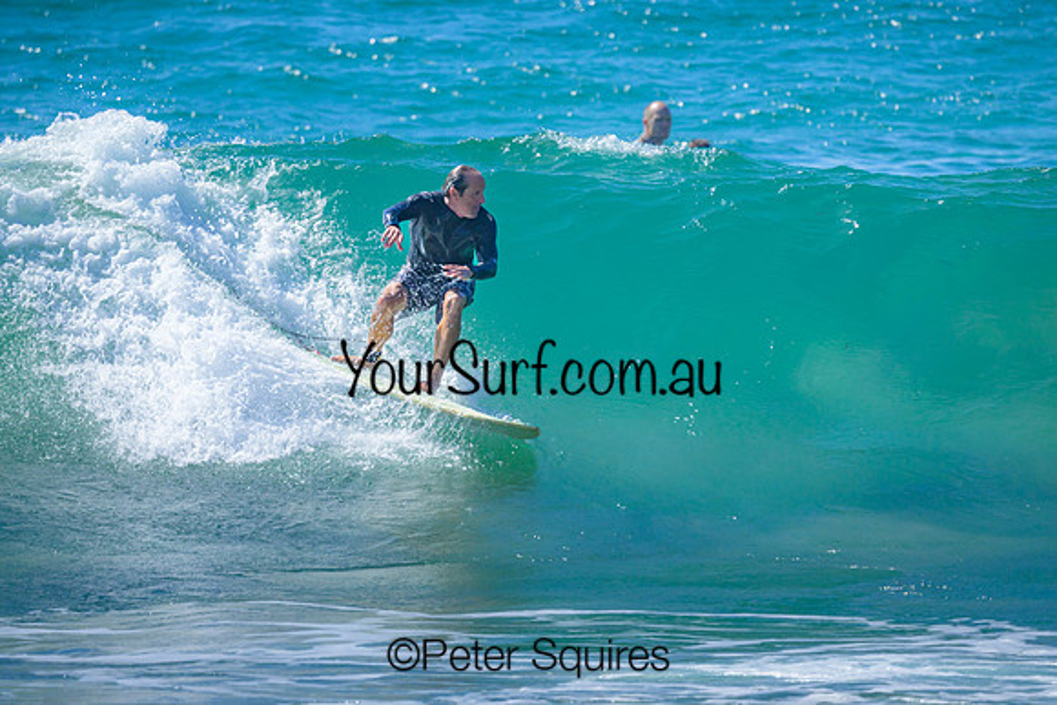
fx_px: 32329
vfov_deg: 1.2
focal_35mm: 1101
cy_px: 243
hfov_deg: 1.9
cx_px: 500
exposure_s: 1/3200
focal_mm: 800
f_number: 6.3
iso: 400
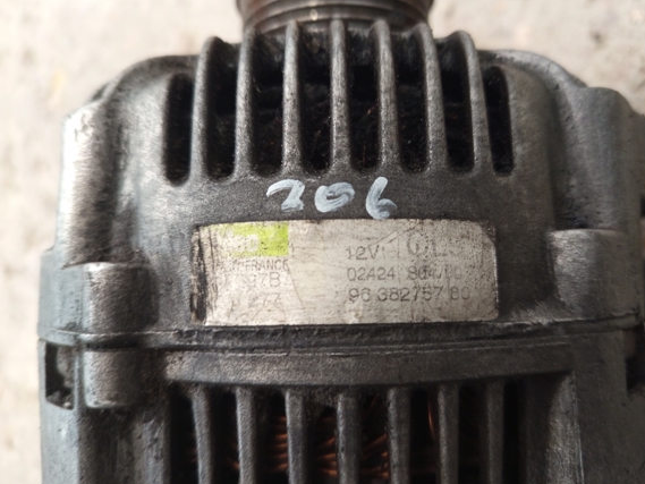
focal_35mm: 27
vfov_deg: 51.4
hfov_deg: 65.2
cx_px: 345
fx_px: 503
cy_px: 235
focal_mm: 5.24
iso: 1371
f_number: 1.7
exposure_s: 1/25
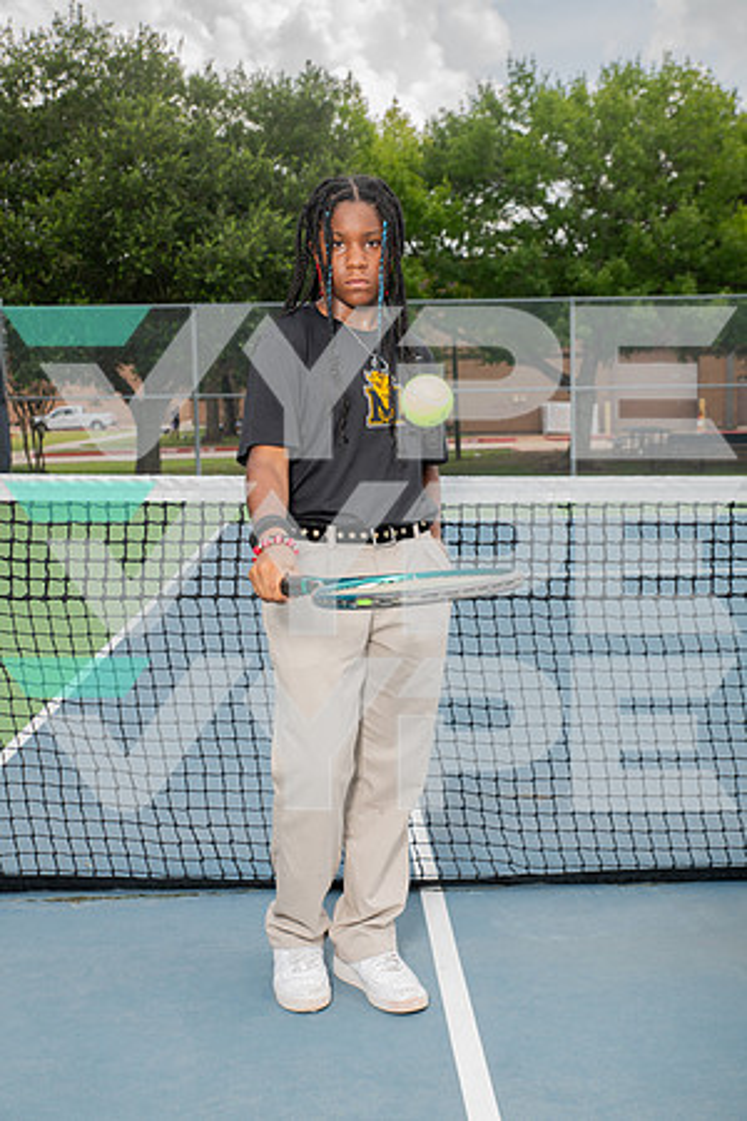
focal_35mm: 44
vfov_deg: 44.5
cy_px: 560
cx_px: 374
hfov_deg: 30.5
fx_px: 1369
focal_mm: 44
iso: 100
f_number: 6.3
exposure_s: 1/250
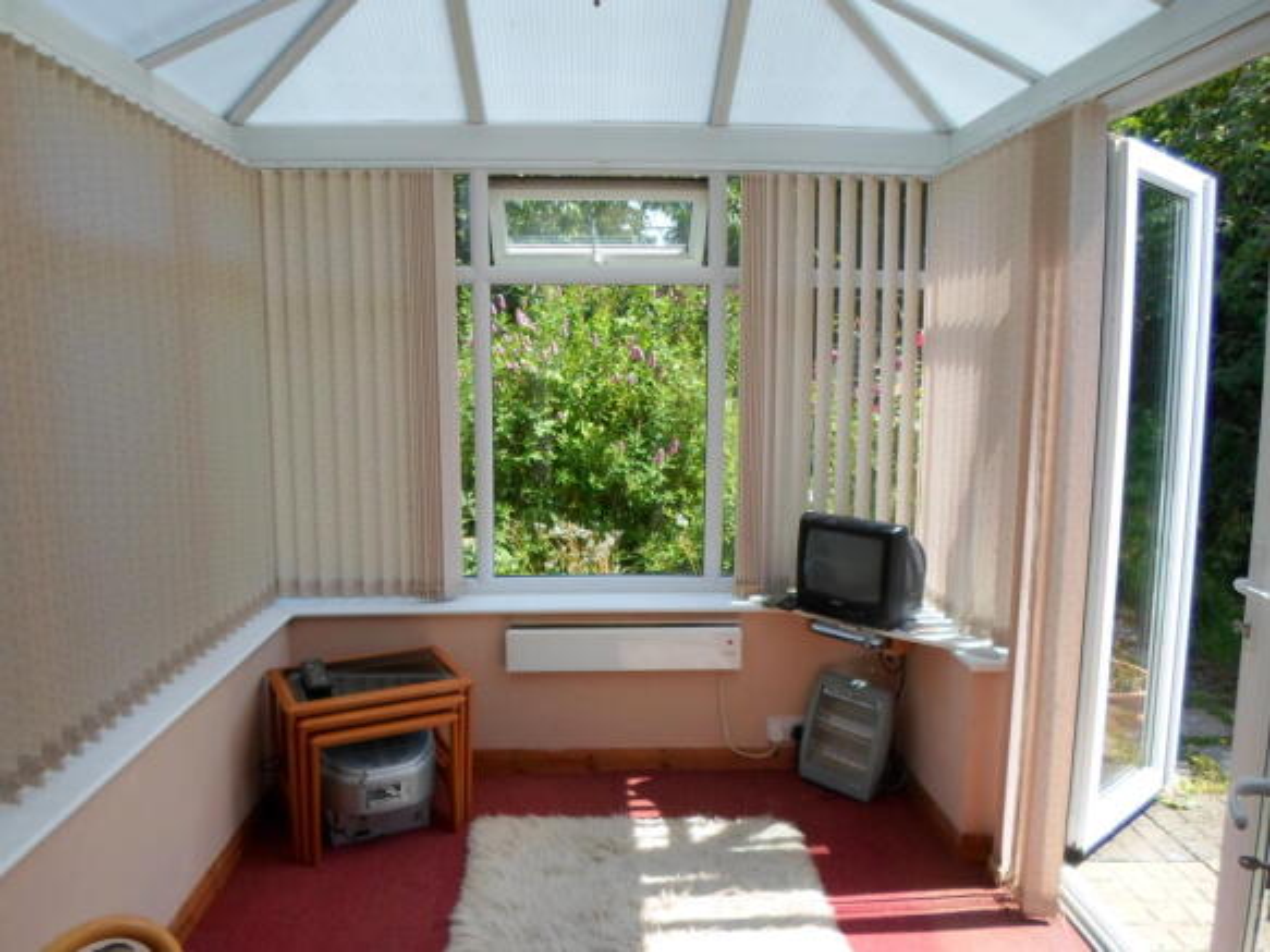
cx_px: 635
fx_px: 917
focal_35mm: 25
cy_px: 476
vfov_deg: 54.9
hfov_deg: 69.4
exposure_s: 1/500
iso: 80
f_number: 2.5
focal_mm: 4.5
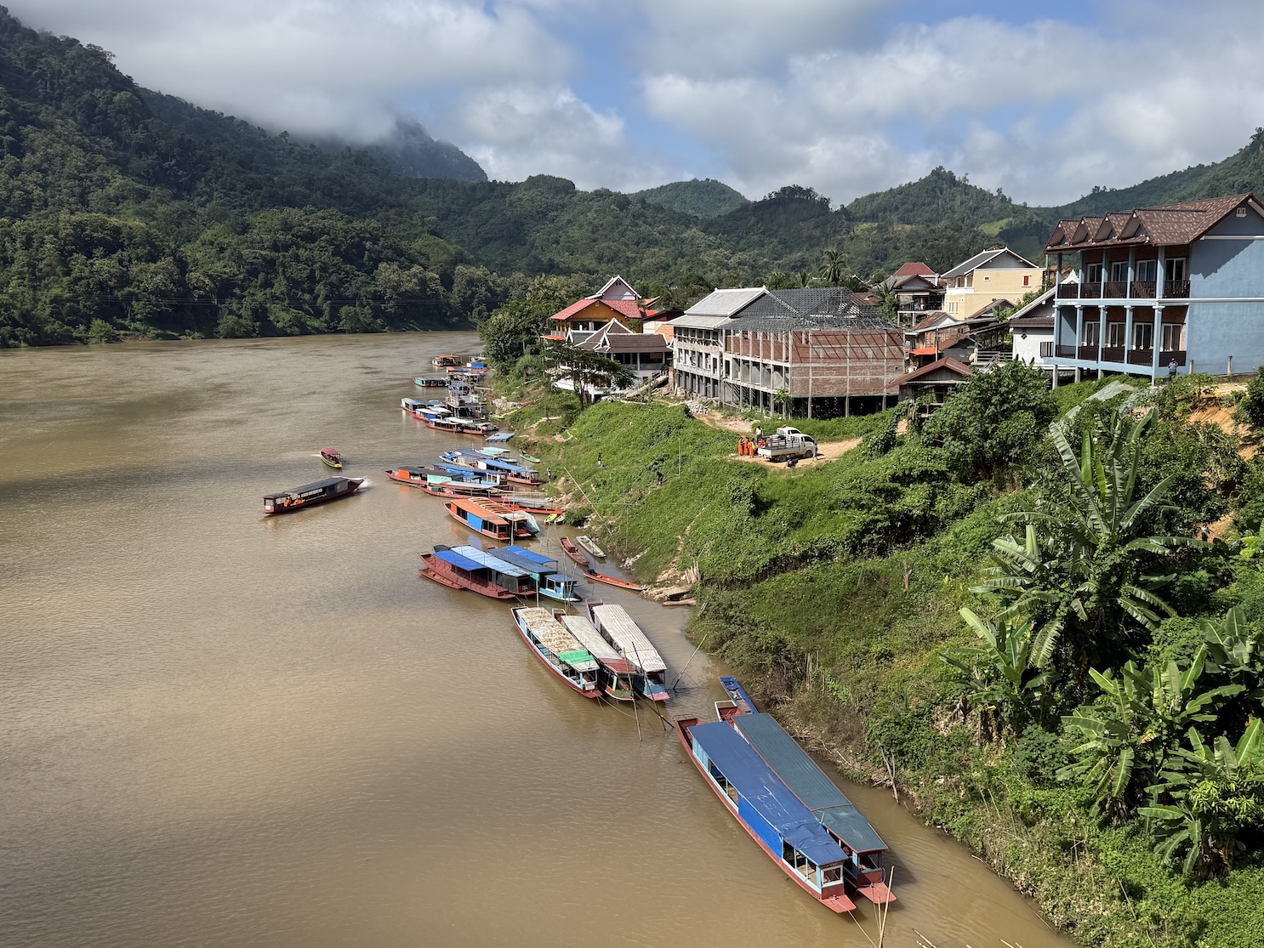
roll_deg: -0.3
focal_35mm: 31
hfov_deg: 57.8
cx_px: 766
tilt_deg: -7.3
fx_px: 1132
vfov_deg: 45.4
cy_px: 445
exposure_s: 1/4673
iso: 80
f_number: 1.78
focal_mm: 6.76
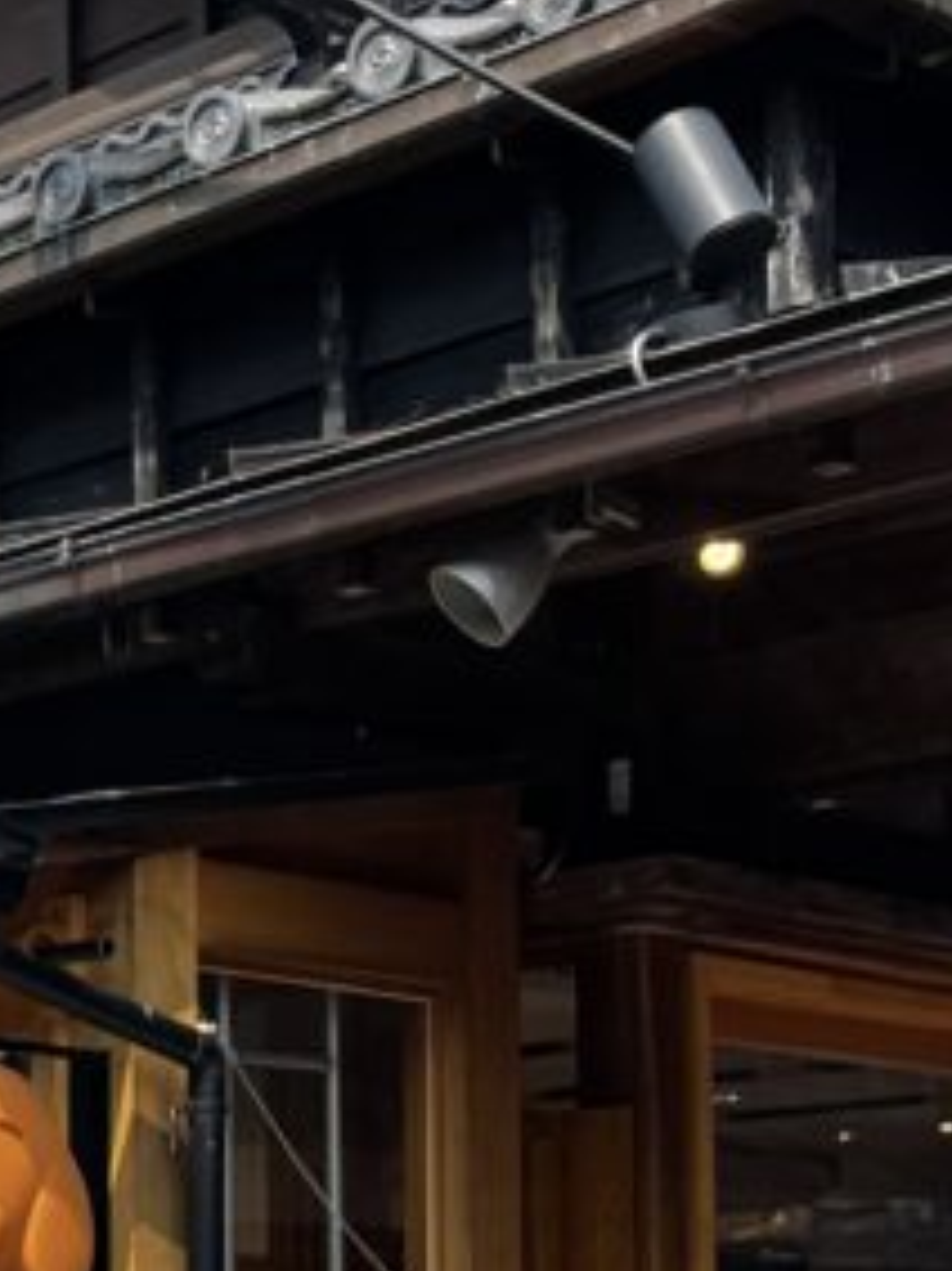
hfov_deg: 14.6
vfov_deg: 20.5
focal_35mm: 94
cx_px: -480
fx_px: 3449
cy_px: 1145
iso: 50
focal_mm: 5.1
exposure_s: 1/1862
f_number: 1.6
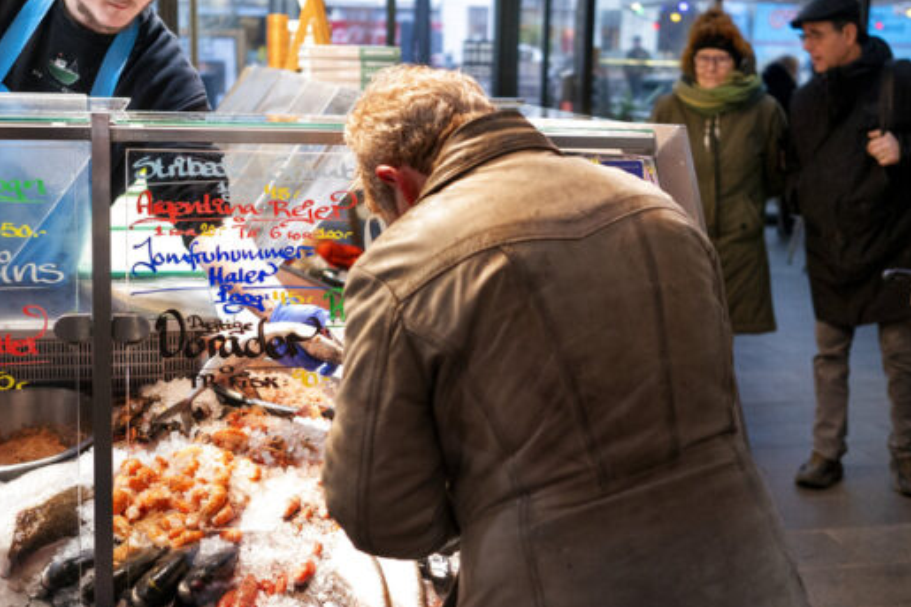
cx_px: 472
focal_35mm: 51
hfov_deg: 38.9
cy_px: 269
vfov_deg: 26.4
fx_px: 1290
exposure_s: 1/800
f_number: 2.8
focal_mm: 35
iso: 3200
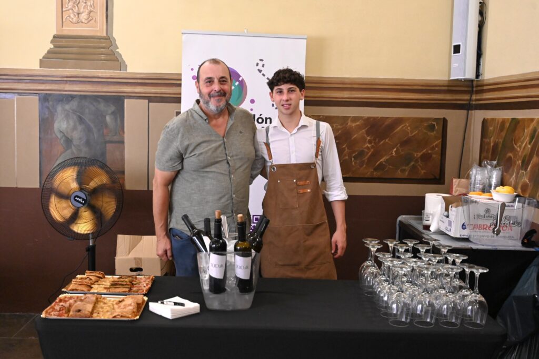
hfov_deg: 49.5
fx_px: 584
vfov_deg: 34.2
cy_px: 180
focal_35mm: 39
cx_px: 270
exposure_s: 1/200
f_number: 4
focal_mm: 39
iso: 6400
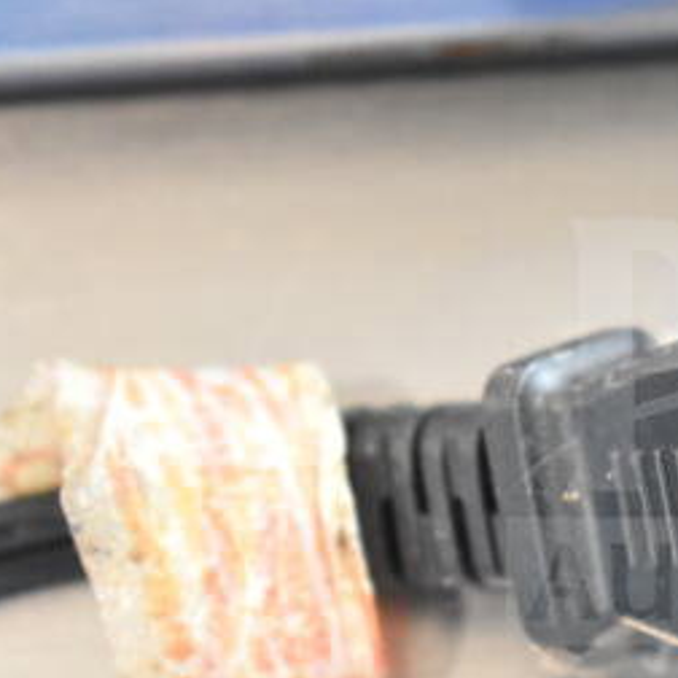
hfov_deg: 10.1
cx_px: 807
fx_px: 3768
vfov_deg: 10.3
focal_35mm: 170
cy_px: 432
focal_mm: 55
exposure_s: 1/100
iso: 4500
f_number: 5.6
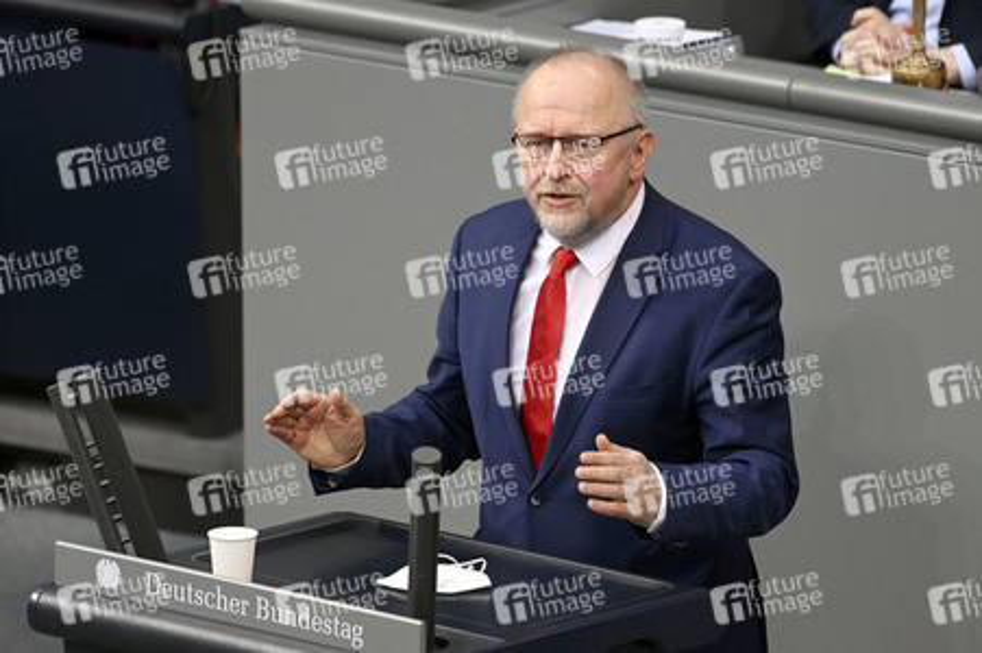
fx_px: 10630
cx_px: 491
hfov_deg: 5.3
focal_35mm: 390
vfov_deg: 3.5
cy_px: 326
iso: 6400
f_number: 5.6
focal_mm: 390
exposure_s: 1/250
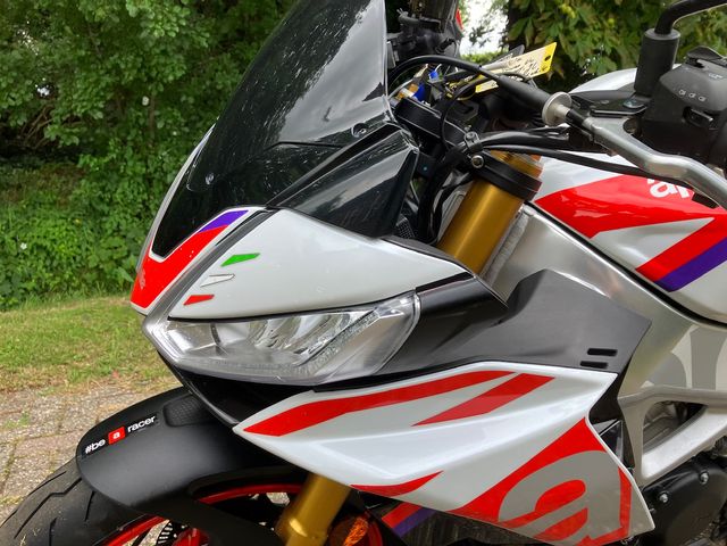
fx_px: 588
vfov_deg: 49.7
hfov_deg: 63.4
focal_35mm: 28
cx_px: 364
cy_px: 273
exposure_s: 1/372
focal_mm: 3.99
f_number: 1.8
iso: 32
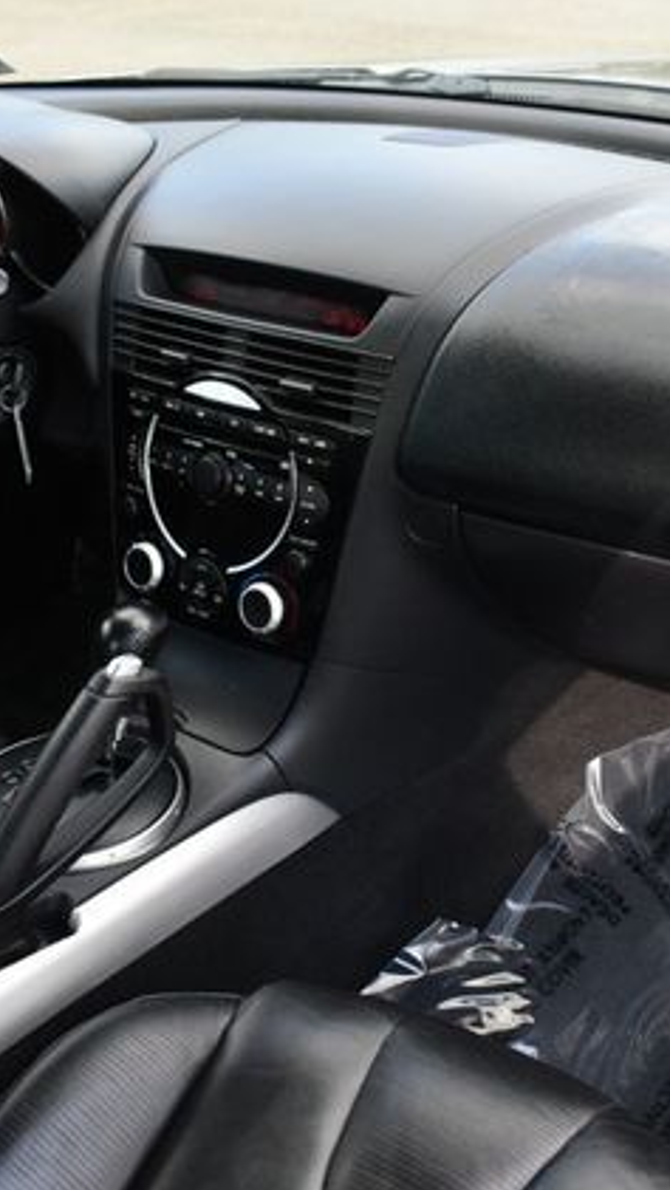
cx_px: 444
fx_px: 1357
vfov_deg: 47.3
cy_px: 596
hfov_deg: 27.6
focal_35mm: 43
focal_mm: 18
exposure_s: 1/250
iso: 400
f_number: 4.5
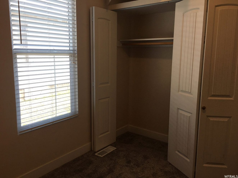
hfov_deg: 61.7
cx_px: 119
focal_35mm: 29
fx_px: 199
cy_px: 89
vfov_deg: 48.2
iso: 25
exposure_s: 1/60
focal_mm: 4.15
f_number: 2.2
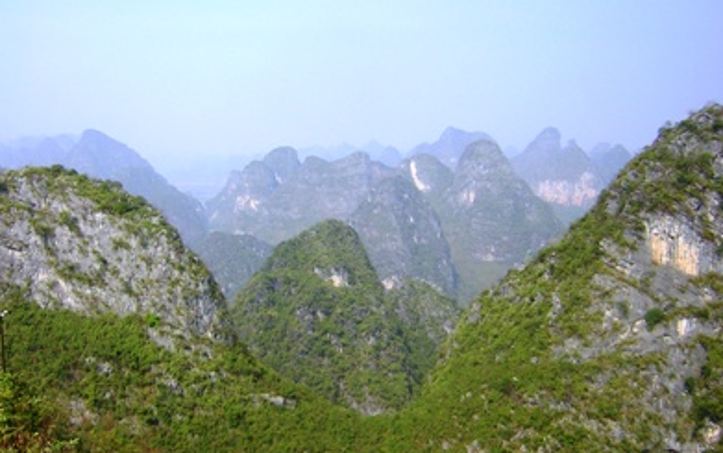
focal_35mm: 39
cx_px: 357
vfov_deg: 32.8
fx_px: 769
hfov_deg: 50.4
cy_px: 196
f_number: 5.2
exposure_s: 1/258
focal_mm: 4.7
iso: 50
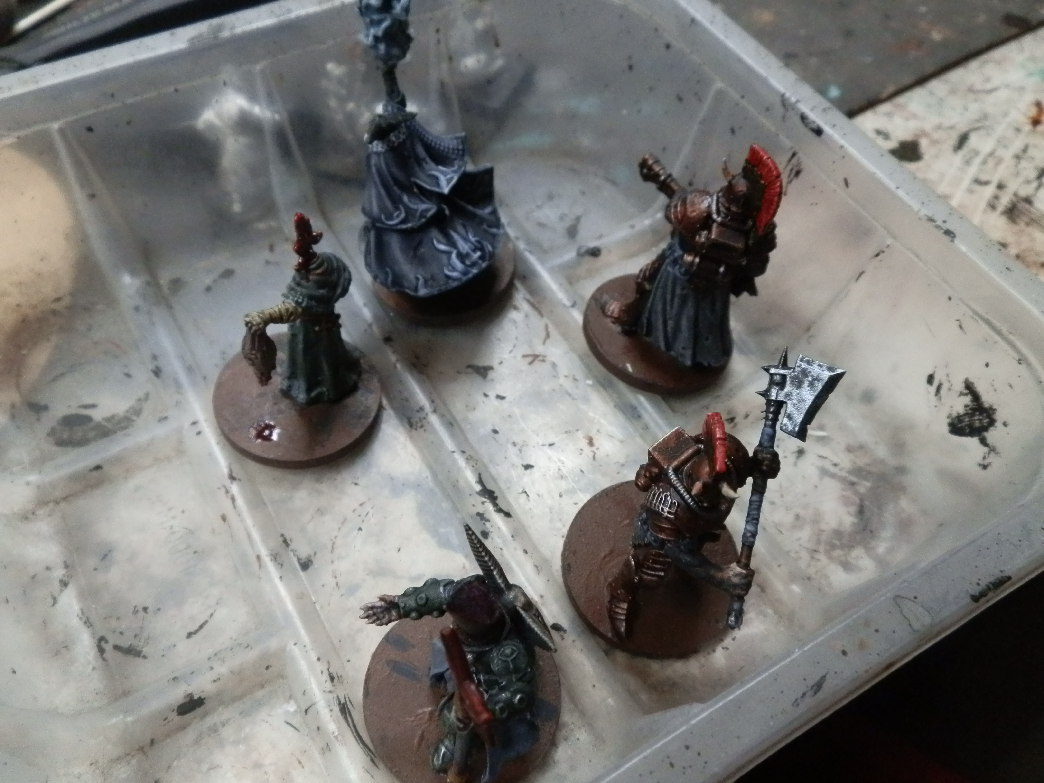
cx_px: 522
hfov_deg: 63.4
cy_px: 392
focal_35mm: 28
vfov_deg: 49.7
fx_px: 844
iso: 400
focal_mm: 5
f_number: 3.1
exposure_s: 1/125
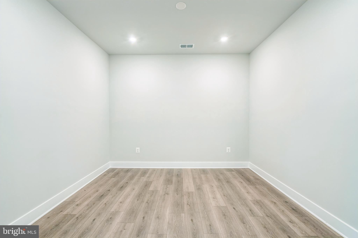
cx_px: 179
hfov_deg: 96.8
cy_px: 119
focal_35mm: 16
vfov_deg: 73.7
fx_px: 159
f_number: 8
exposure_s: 1/10
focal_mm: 16
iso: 400
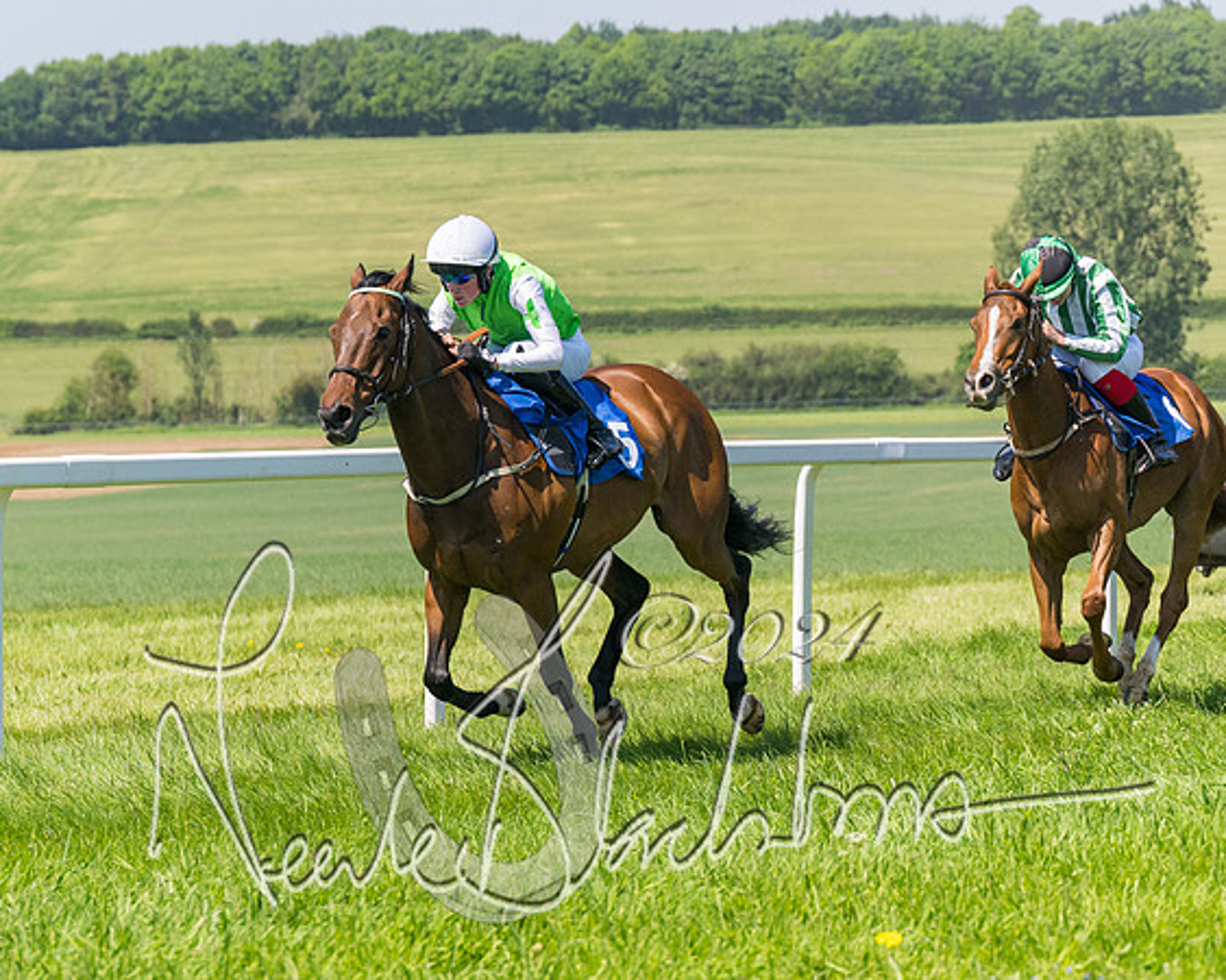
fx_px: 6094
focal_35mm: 168
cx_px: 479
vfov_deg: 9.2
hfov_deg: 11.5
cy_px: 483
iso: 400
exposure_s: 1/3200
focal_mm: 98
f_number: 5
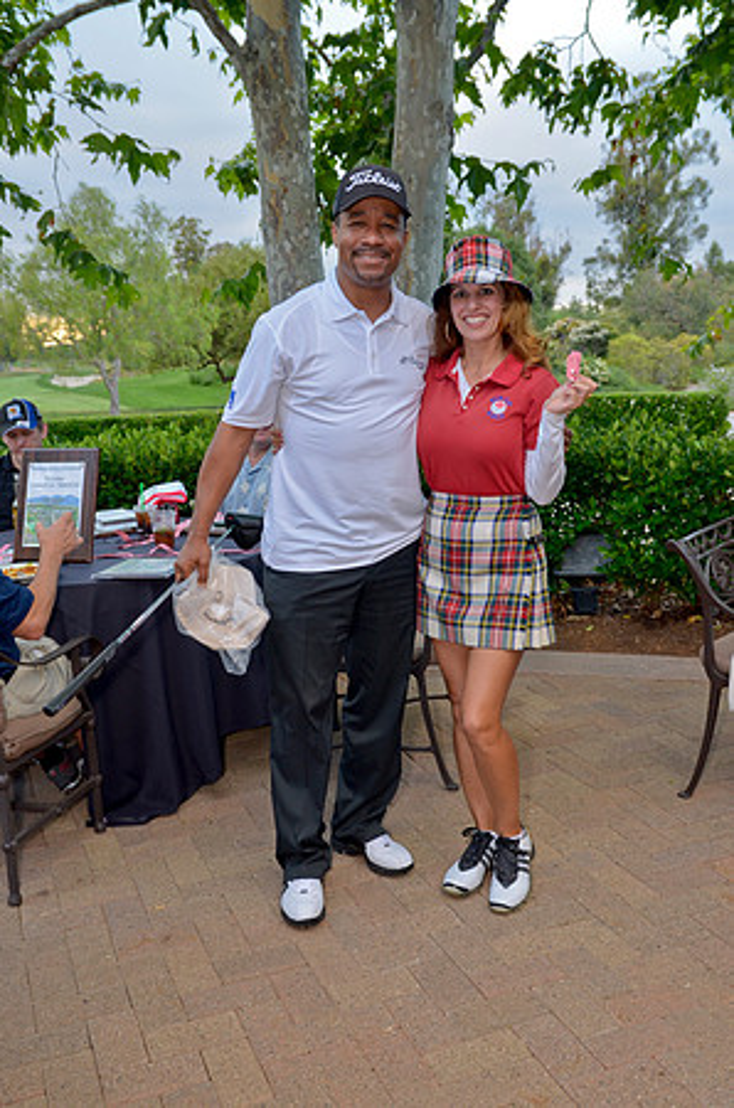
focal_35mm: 36
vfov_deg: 53.2
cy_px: 554
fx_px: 1106
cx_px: 367
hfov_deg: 36.7
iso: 220
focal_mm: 24
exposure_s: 1/80
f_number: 4
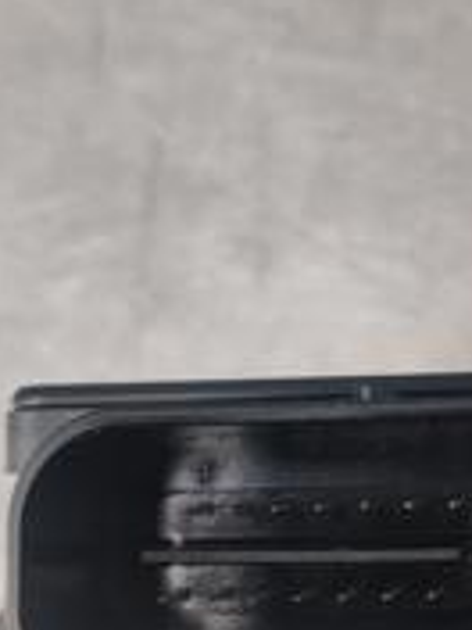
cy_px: 322
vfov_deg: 28.6
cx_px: 544
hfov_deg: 20.4
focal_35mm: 68
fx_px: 1236
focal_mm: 4.7
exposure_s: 1/100
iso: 124
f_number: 1.79
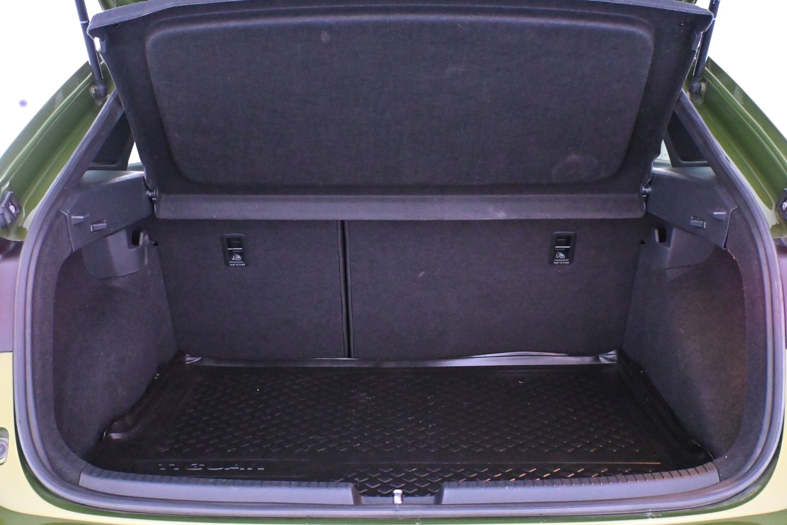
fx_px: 918
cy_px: 262
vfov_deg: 31.9
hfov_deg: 46.4
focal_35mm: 42
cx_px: 394
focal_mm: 28
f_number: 4.5
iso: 11400
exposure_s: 1/60
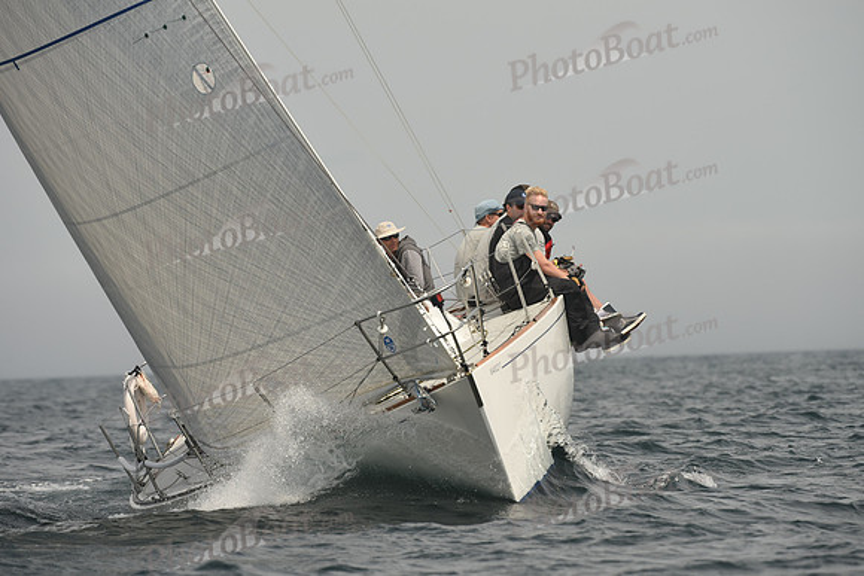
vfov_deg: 3.4
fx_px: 9602
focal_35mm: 400
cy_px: 288
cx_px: 432
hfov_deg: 5.2
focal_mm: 400
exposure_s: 1/800
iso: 250
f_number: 8
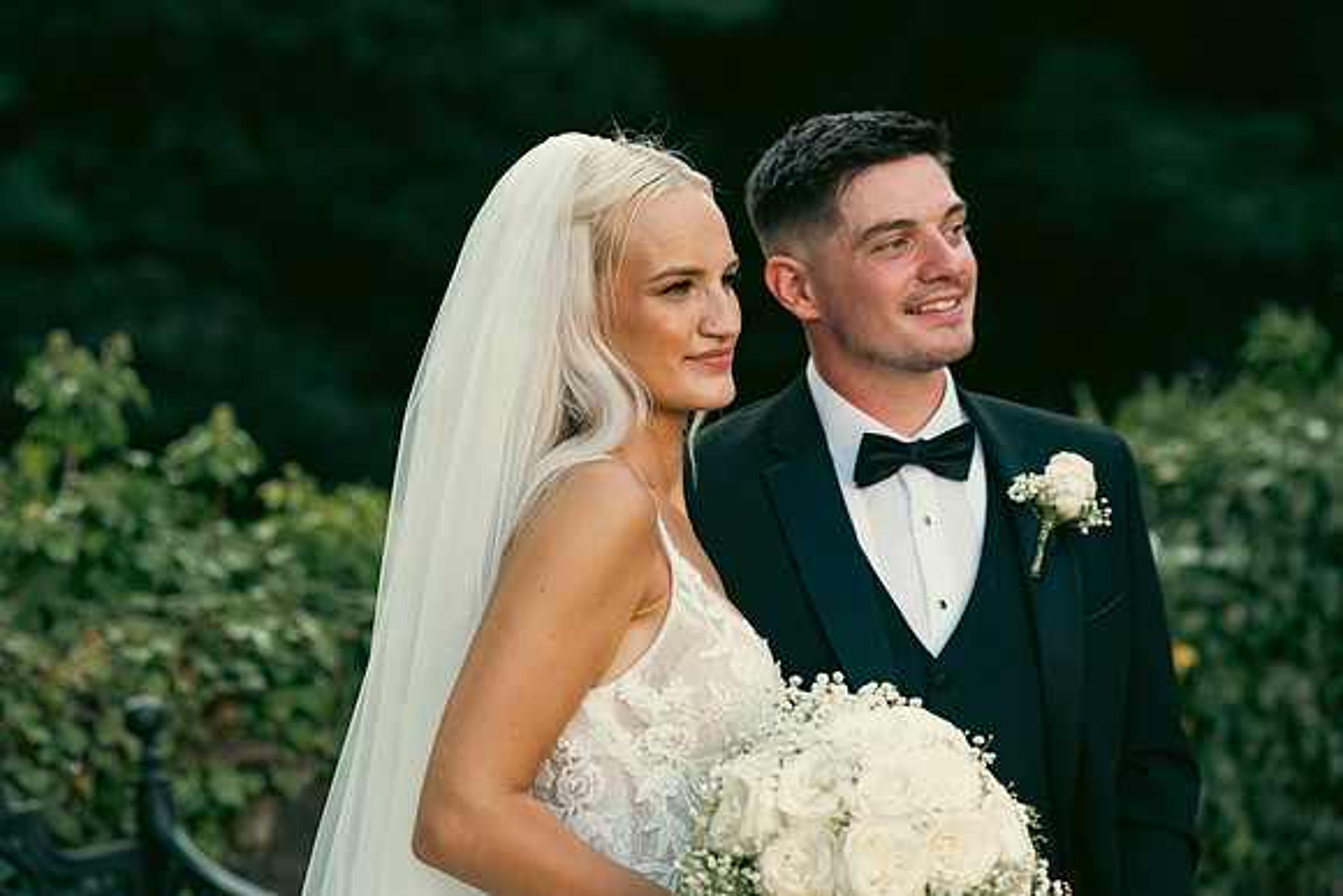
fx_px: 3731
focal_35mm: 100
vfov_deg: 13.7
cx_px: 672
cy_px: 448
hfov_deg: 20.4
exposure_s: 1/200
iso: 200
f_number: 3.5
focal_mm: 100
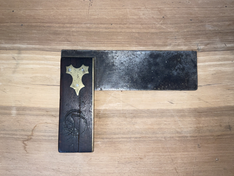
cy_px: 88
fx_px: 203
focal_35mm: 30
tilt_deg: -83.2
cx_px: 118
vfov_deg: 46.8
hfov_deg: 60.0
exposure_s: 1/116
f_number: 1.8
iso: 16
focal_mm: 3
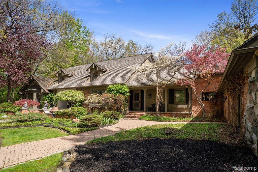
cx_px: 129
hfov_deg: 86.9
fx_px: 136
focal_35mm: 19
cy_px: 86
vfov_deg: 64.5
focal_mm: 19
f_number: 5.6
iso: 64
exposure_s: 1/200
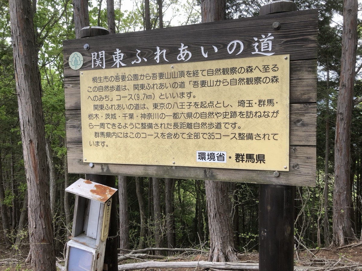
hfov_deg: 63.4
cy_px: 136
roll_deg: +0.0
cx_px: 181
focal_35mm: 28
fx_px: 293
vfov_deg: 49.7
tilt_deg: -6.7
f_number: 1.8
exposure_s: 1/448
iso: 20
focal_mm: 3.99
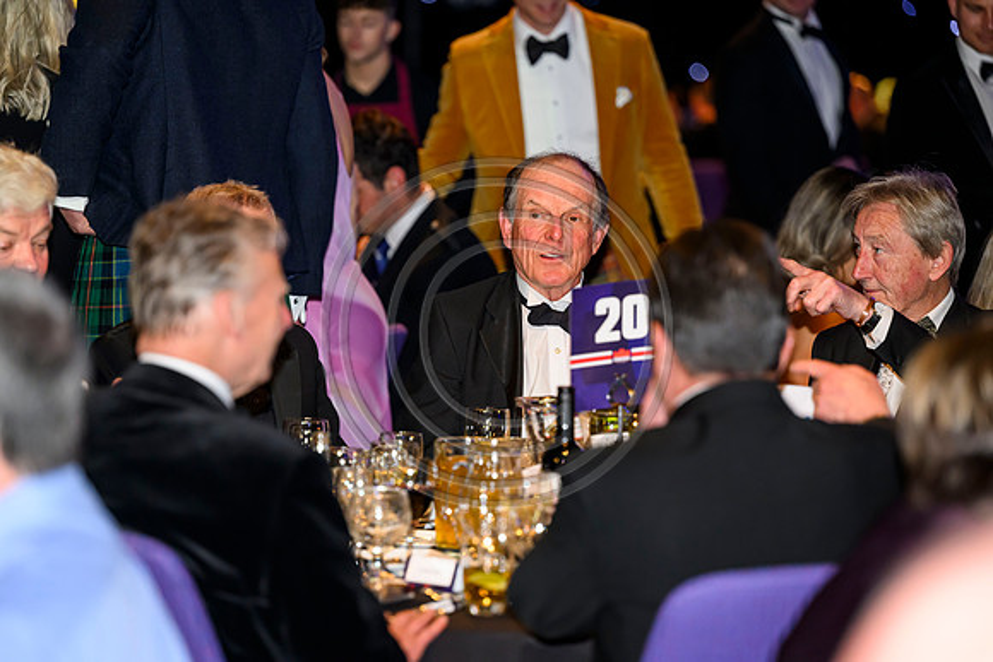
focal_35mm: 150
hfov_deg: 13.7
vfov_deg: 9.2
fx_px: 4138
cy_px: 331
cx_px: 496
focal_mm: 150
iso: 2500
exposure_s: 1/160
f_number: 3.2
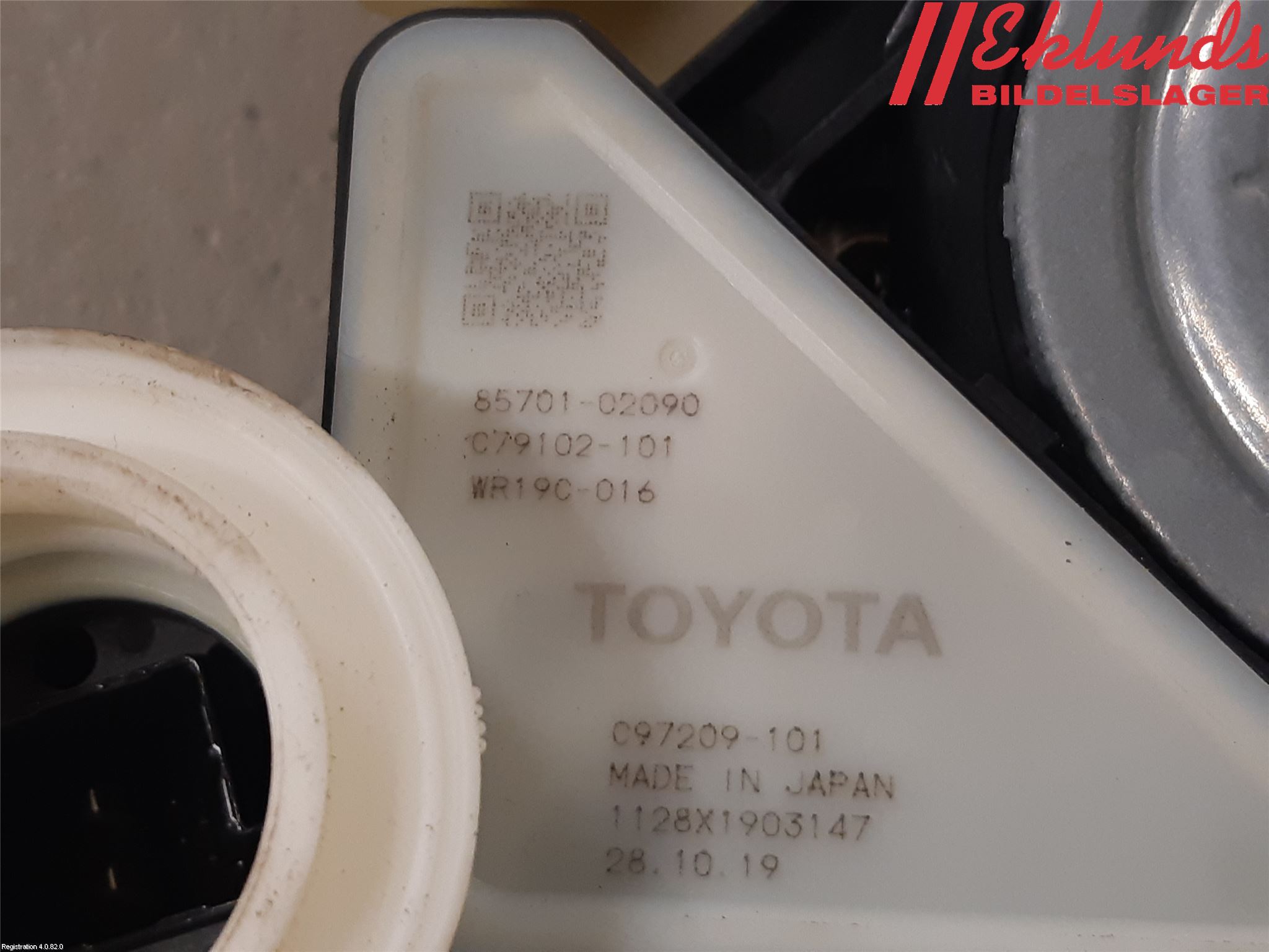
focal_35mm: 26
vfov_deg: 53.1
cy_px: 476
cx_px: 634
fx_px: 953
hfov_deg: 67.3
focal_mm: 3.93
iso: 125
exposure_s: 1/50
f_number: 1.7
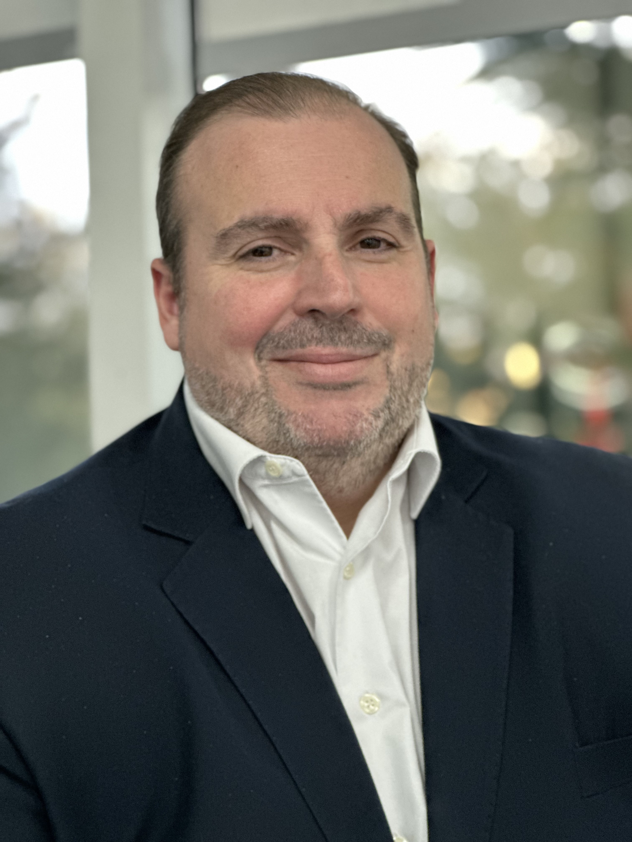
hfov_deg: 19.1
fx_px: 1874
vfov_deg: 25.3
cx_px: 316
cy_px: 421
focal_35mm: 77
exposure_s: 1/33
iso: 400
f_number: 2.8
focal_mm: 9
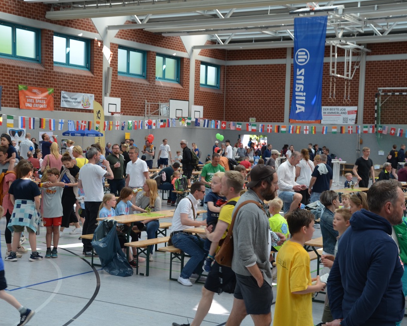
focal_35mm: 55
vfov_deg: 27.6
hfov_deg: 34.1
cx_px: 220
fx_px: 663
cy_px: 164
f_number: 5.6
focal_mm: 32
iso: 200
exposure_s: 1/125
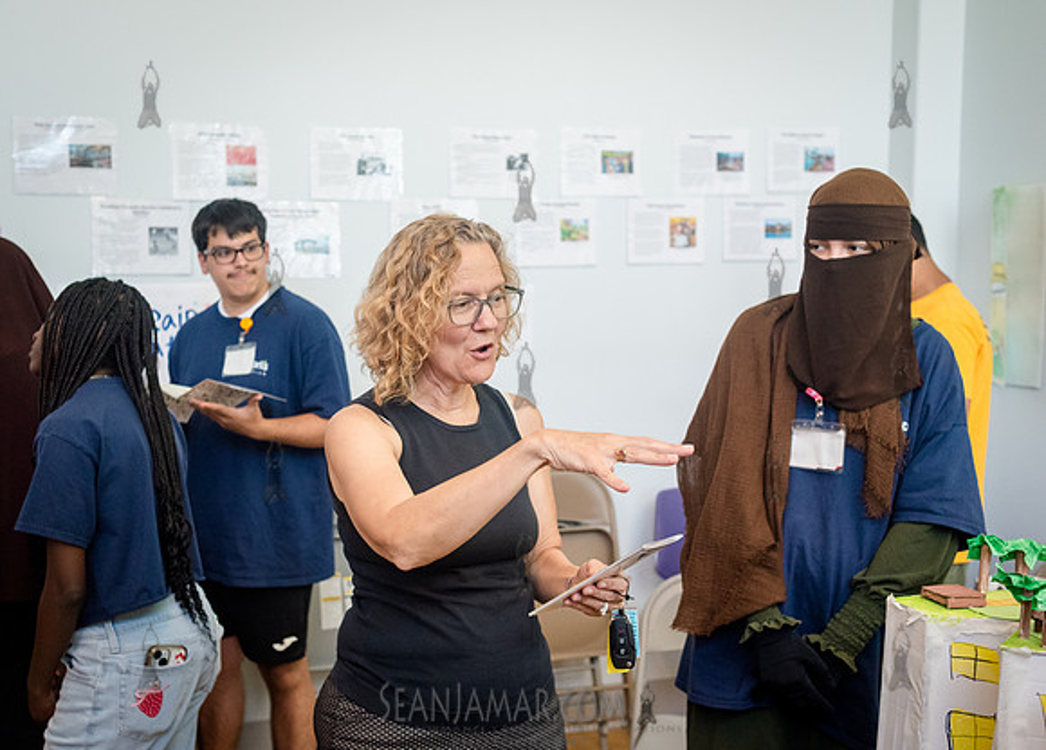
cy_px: 375
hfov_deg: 47.7
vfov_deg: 35.3
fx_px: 1178
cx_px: 441
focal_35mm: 40
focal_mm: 35
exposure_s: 1/640
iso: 4000
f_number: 4
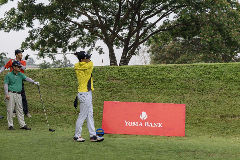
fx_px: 527
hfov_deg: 25.7
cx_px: 120
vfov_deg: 17.3
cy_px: 80
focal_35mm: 79
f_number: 5
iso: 1250
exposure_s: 1/2500
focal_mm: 79
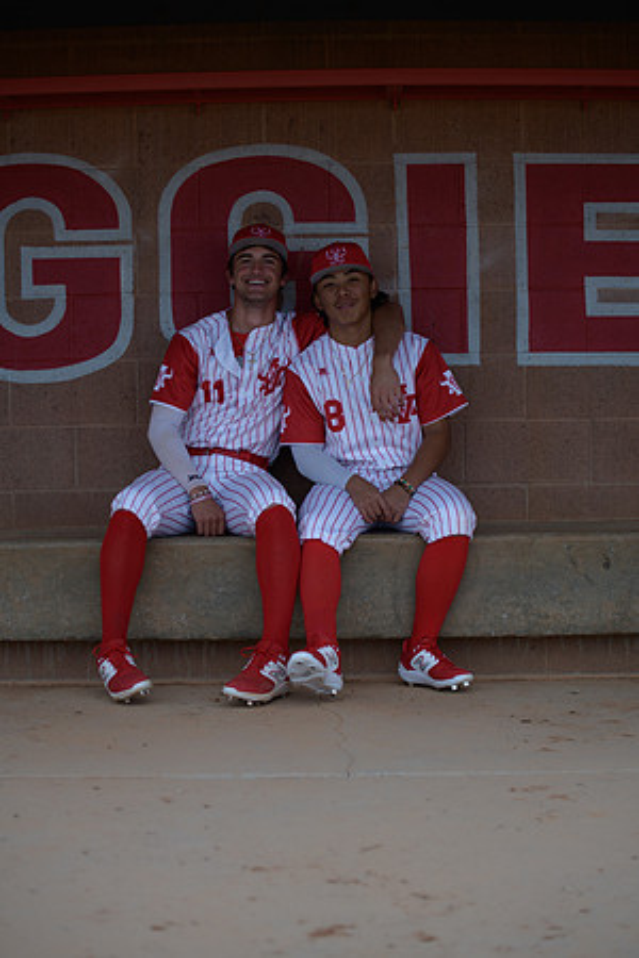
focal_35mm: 70
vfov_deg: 28.8
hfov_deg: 19.5
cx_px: 320
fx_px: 1864
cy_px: 479
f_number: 2.8
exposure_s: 1/500
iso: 100
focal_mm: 70
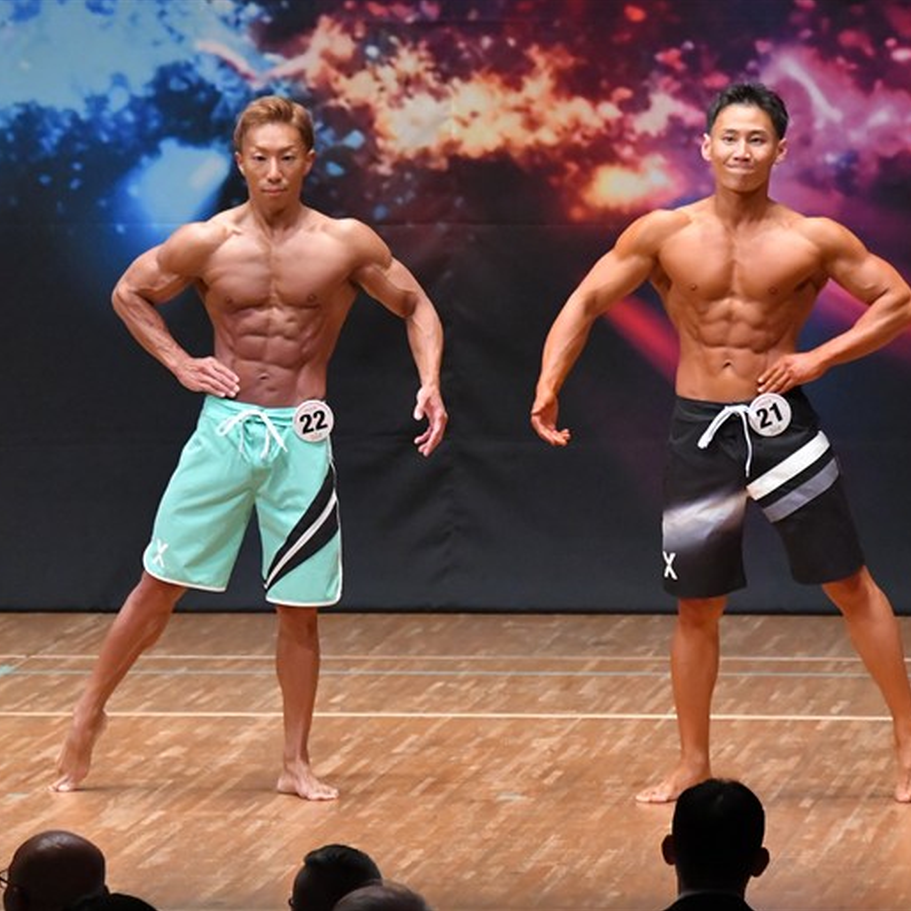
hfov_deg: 5.1
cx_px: 403
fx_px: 10302
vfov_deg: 5.1
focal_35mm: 346
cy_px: 456
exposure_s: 1/400
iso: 8000
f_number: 5.6
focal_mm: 180
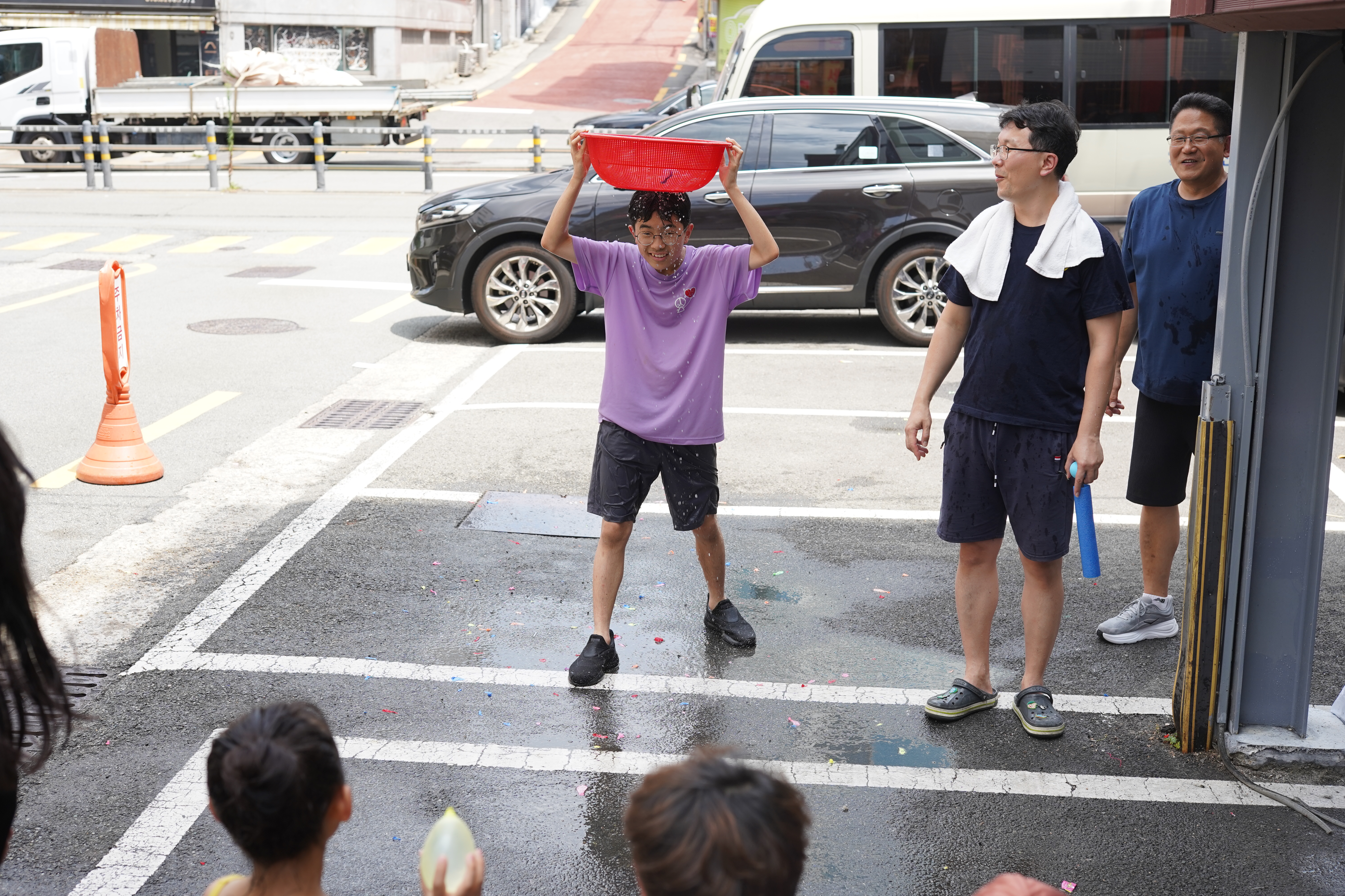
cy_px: 448
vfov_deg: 27.0
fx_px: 1868
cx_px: 672
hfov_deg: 39.6
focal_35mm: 50
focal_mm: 50
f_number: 4.5
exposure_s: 1/500
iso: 250
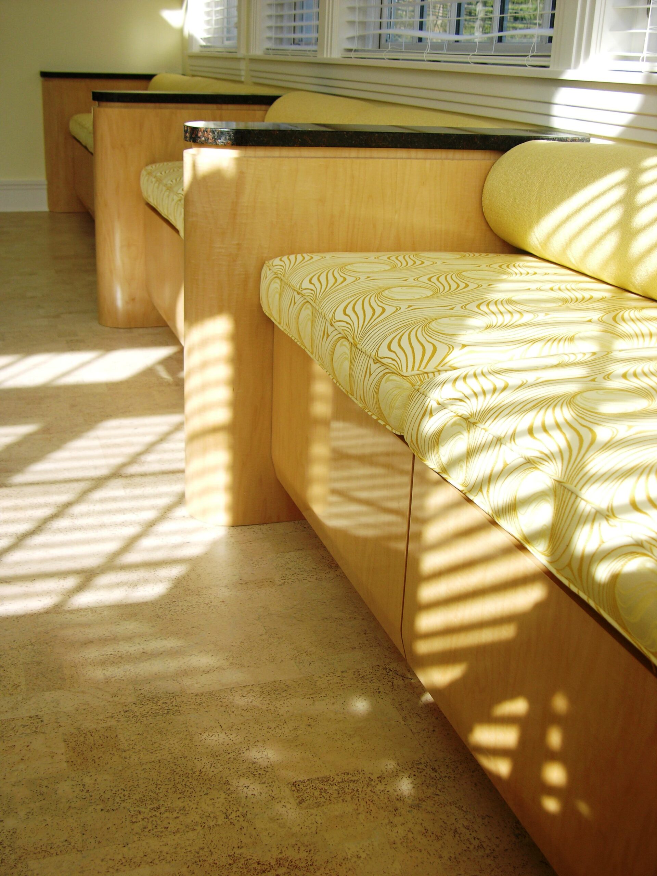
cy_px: 438
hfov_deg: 34.3
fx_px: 1063
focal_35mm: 42
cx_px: 328
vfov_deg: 44.8
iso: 50
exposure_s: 1/152
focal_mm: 10.7
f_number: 2.9
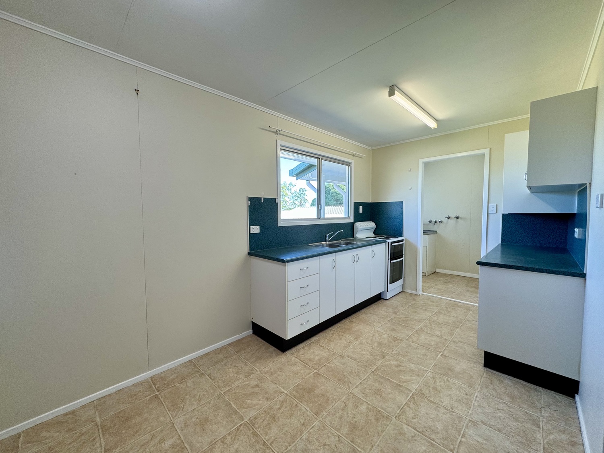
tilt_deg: -3.7
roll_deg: +1.7
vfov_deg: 85.7
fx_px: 244
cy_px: 226
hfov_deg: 102.1
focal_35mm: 14
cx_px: 302
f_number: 2.2
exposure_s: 1/100
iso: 80
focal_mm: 2.22
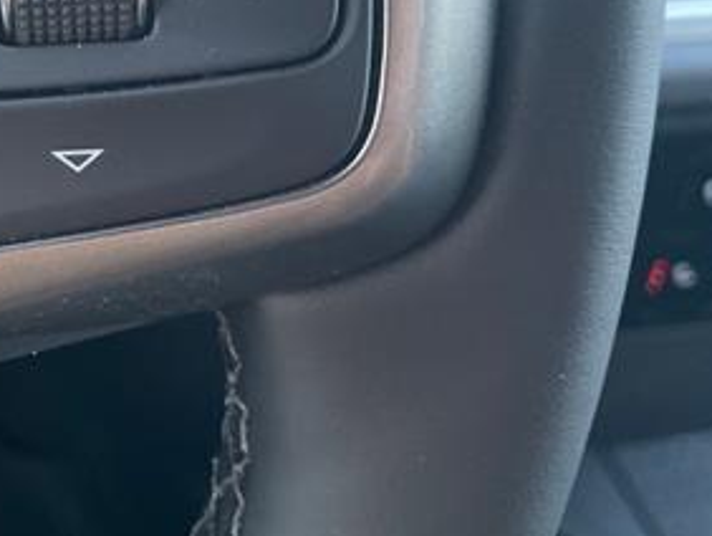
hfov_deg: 29.9
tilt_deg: -35.4
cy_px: -13
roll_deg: -2.0
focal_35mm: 59
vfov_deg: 23.7
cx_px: -38
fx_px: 1215
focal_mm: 4.2
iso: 250
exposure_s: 1/60
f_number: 1.6
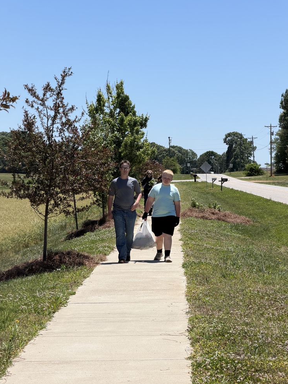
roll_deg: -0.7
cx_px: 148
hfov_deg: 14.2
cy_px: 196
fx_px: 1154
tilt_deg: -0.6
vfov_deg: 18.9
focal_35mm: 104
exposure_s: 1/742
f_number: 2.8
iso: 20
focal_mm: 16.89
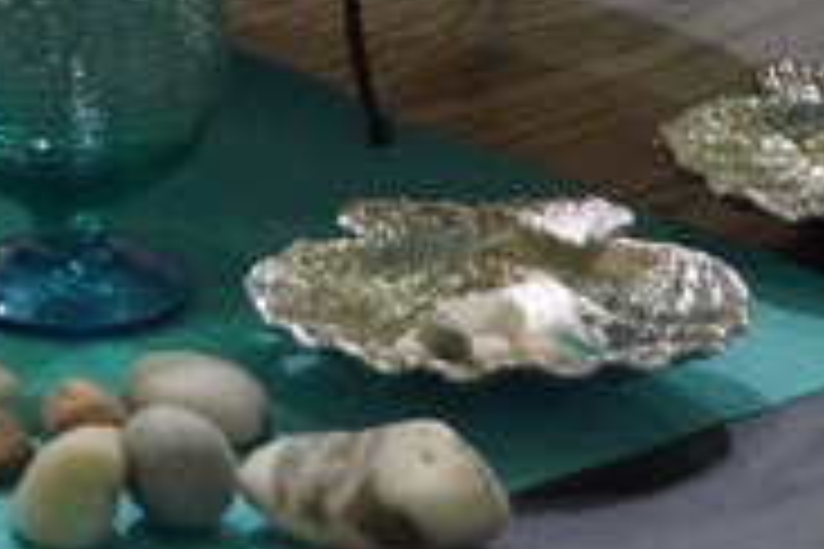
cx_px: -500
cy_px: -315
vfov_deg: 4.2
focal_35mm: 328
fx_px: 7507
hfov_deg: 6.2
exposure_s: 1/60
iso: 1600
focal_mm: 50
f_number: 5.6
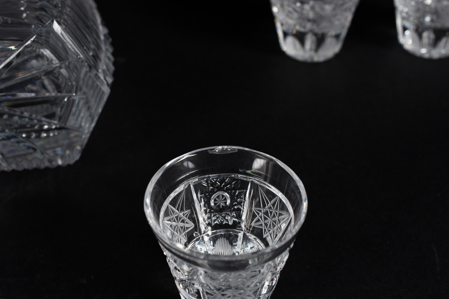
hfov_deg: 33.4
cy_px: 150
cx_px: 224
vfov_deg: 22.6
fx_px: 748
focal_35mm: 60
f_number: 9
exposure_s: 1/50
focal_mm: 40
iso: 200
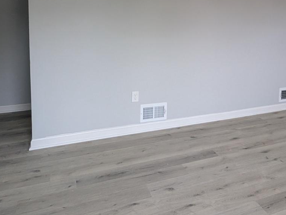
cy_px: 37
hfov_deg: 49.4
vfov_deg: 38.9
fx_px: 290
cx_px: 230
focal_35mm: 35
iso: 53
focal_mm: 1.95
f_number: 2.2
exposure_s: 1/105
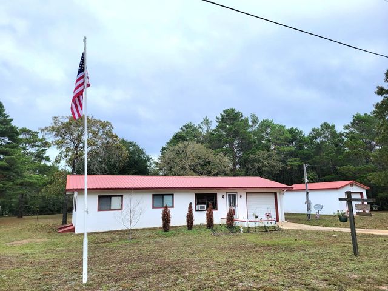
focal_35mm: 26
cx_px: 194
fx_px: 291
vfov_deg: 53.1
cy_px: 146
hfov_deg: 67.3
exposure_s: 1/1667
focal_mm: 5.4
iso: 40
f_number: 1.8
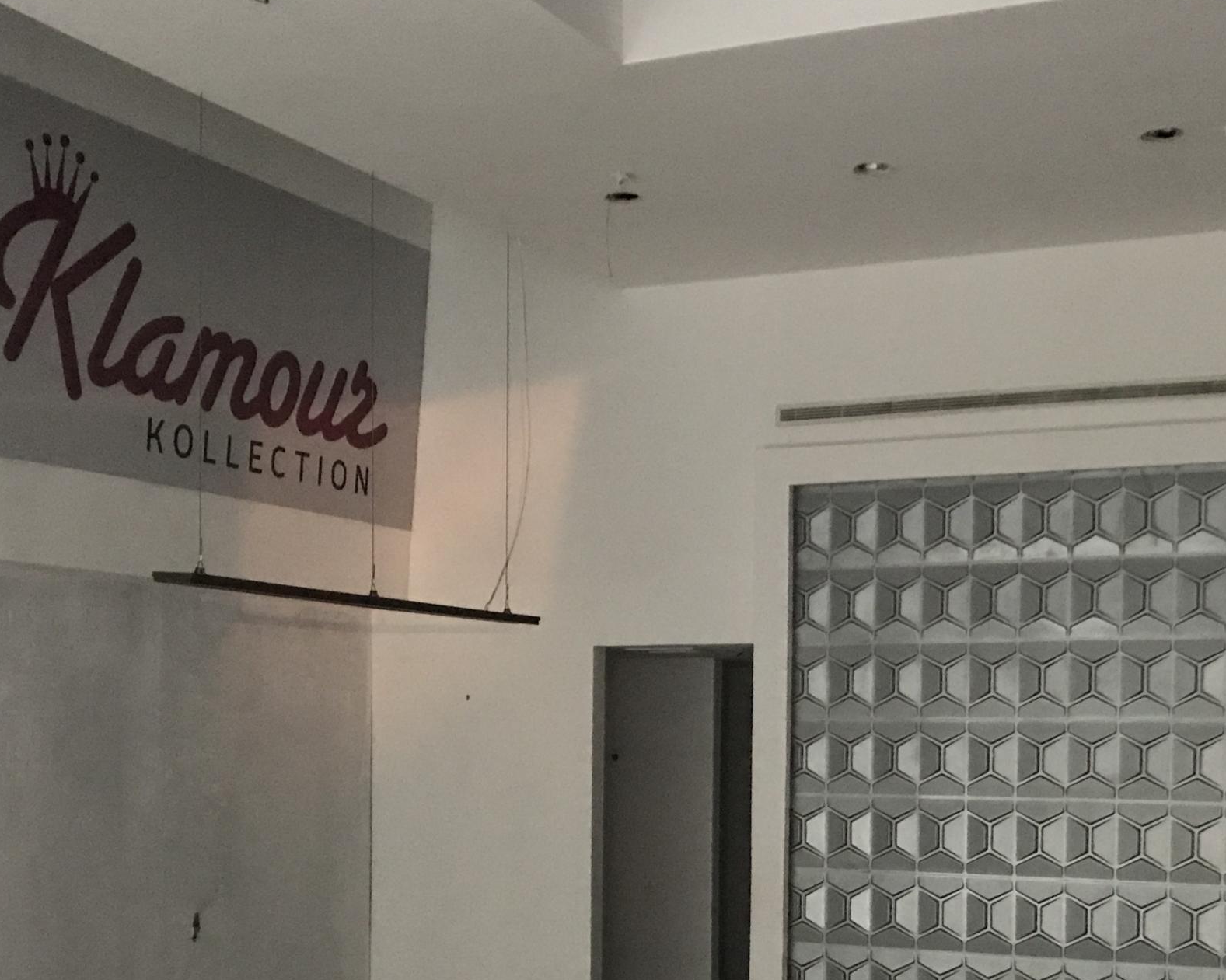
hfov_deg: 35.9
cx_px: 728
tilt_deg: -1.8
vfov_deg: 28.4
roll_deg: -1.4
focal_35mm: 52
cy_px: 813
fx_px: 1886
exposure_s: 1/4
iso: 160
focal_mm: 3.99
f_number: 1.8
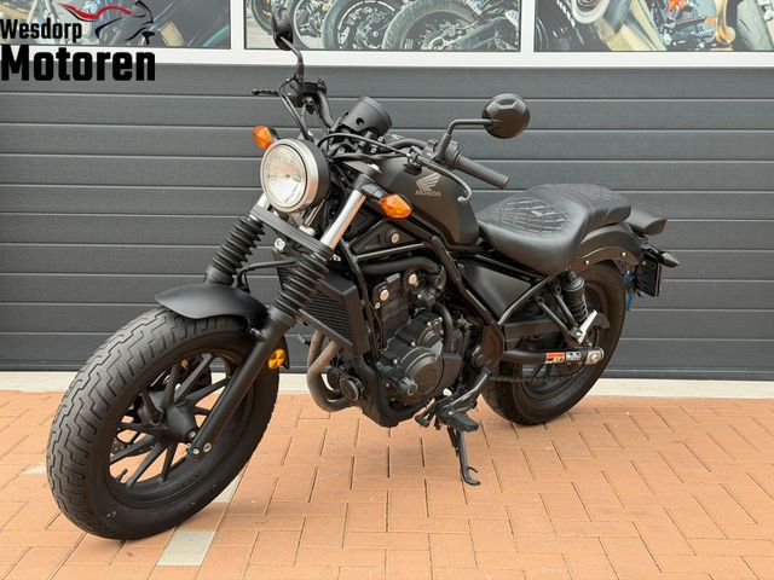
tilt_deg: -5.3
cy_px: 290
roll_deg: -0.3
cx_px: 387
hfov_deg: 39.7
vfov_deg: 30.3
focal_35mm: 48
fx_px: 1073
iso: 80
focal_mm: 6.76
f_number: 1.78
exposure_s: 1/251
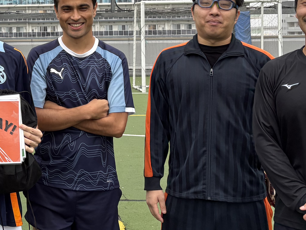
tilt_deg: +0.7
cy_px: 30
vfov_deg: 19.8
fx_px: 645
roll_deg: +0.7
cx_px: -10
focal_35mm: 73
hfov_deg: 25.2
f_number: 1.6
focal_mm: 5.96
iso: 125
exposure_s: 1/96
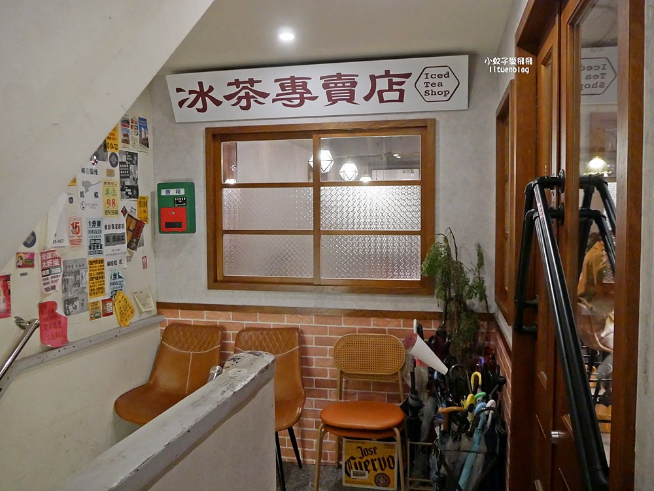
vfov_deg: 49.8
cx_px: 327
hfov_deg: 63.4
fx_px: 529
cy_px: 246
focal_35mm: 28
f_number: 3.5
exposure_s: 1/60
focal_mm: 14
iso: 2500
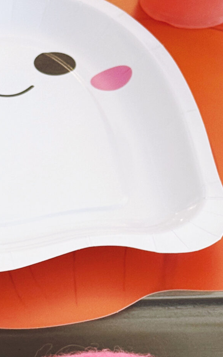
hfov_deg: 9.3
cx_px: 42
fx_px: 1362
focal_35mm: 140
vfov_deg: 14.9
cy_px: 214
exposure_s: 1/60
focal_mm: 6.76
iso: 125
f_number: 1.78
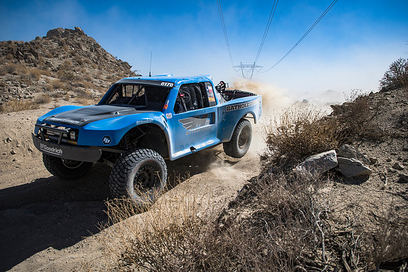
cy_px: 136
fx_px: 306
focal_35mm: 27
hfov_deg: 67.4
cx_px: 204
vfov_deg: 48.0
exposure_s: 1/2000
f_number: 4.5
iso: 100
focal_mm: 18
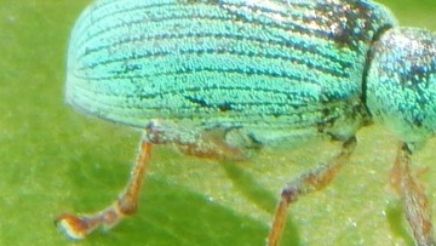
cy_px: 125
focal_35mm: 534
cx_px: 349
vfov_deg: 2.3
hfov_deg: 4.0
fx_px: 6177
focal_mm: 37.1
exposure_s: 1/40
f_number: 5.4
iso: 125
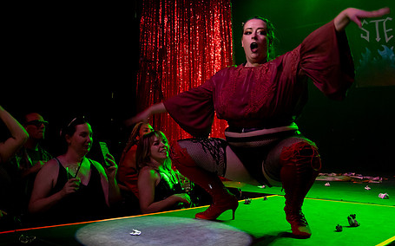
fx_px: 441
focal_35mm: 41
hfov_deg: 47.0
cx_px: 116
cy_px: 81
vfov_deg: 31.0
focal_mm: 24
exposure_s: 1/160
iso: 4000
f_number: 4
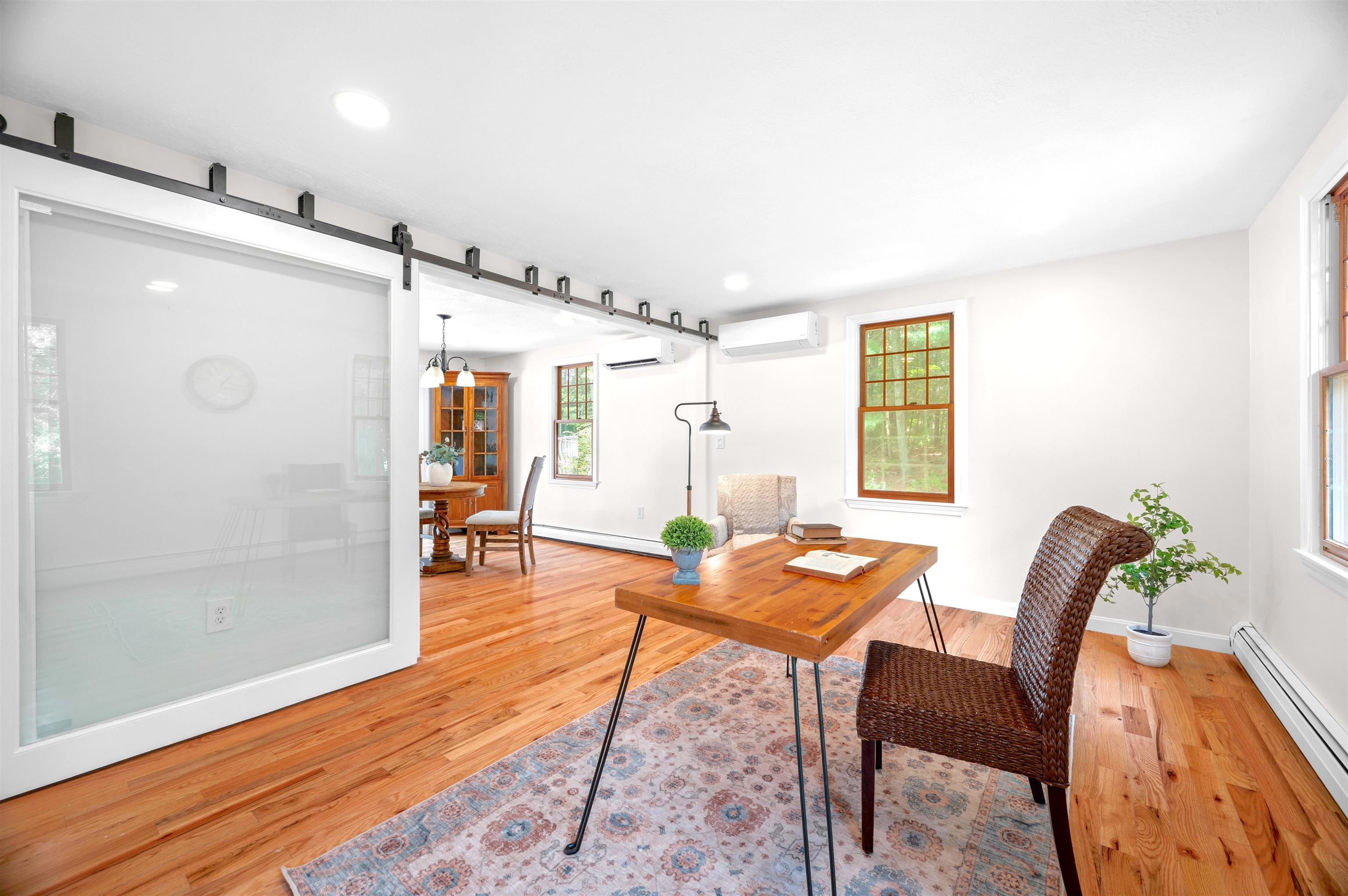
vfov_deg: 81.1
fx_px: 524
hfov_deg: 104.3
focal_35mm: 14
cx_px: 674
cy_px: 448
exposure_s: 1.3
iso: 250
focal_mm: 14
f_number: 7.1
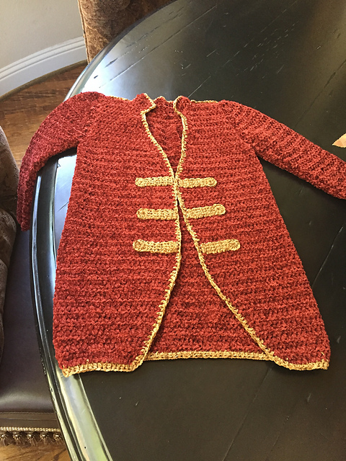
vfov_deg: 61.7
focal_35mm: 29
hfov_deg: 48.2
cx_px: 173
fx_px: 386
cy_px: 230
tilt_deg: -54.9
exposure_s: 1/24
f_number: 2.2
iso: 250
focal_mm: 4.15
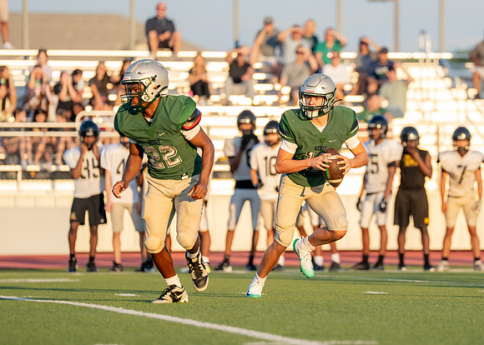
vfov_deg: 4.3
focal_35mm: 336
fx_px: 4614
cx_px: 347
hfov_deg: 6.0
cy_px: 163
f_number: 2.8
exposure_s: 1/4000
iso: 800
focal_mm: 200
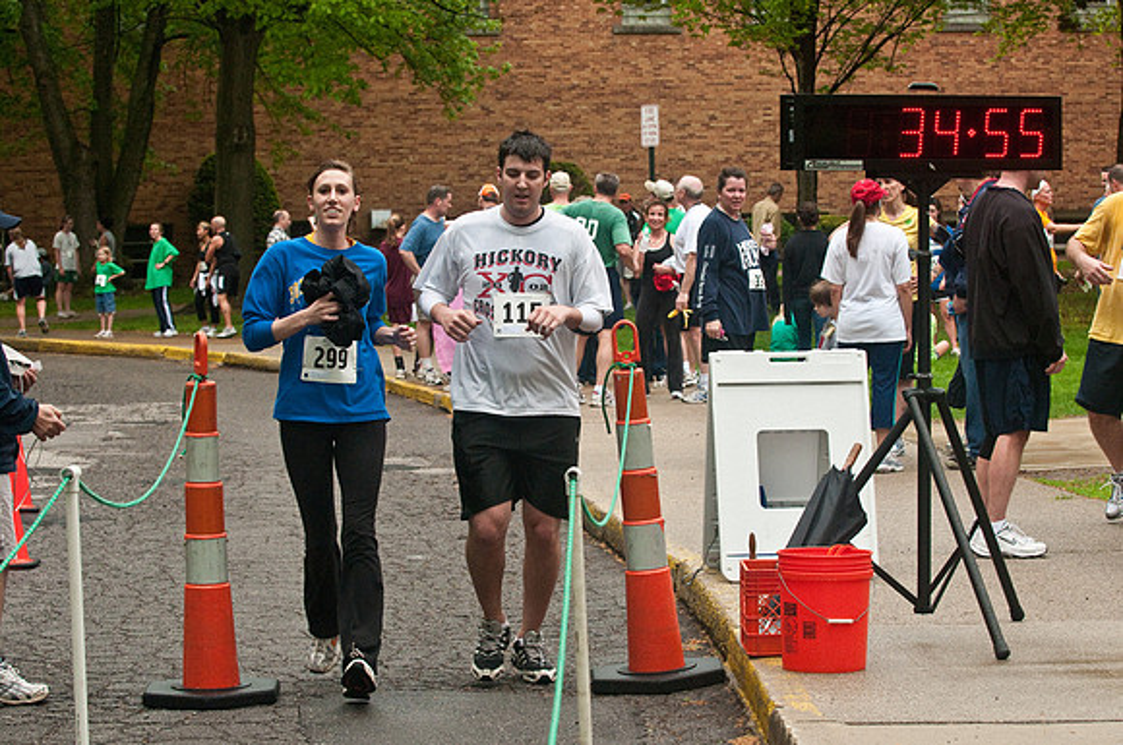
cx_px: 562
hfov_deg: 19.5
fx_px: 3271
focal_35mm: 105
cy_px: 372
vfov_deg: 13.0
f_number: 7.1
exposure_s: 1/500
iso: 1600
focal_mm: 70
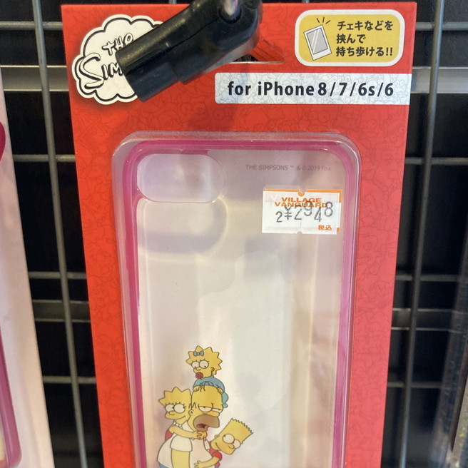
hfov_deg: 43.8
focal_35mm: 38
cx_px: 247
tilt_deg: -17.4
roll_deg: -0.2
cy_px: 302
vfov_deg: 43.4
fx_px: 581
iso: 200
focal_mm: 3.99
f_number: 1.8
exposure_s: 1/50
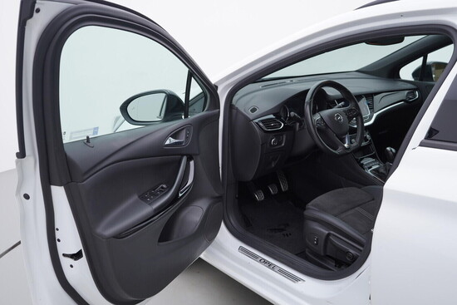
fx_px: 457
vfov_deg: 36.9
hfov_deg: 53.1
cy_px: 152
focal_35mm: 36
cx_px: 228
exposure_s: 1/60
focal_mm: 24
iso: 125
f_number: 3.5
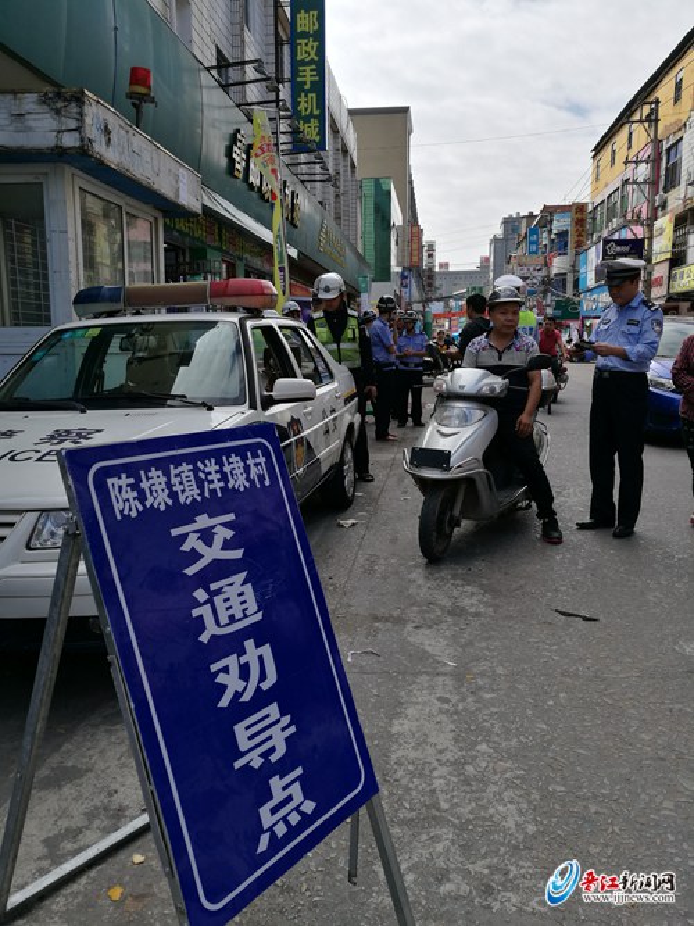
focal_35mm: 27
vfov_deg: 65.3
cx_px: 347
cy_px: 463
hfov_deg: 51.3
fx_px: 722
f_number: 2.2
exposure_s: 1/658
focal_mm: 4.5
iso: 50
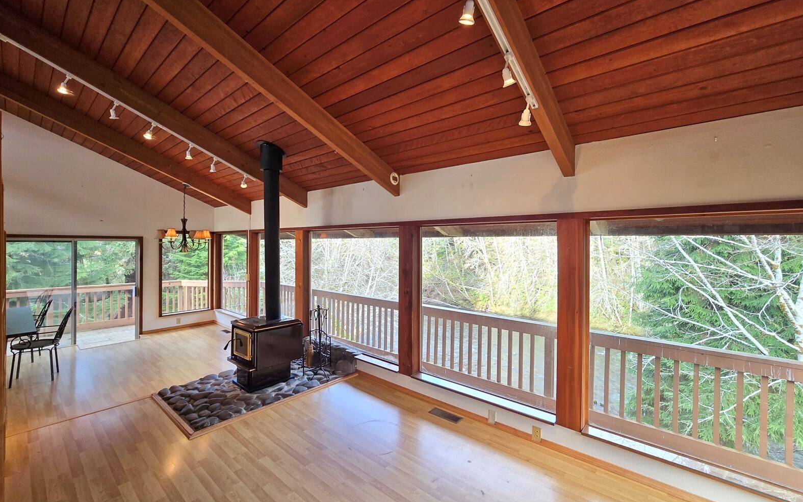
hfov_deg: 105.3
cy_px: 246
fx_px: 306
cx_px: 404
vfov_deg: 78.6
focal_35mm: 14
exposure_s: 1/60
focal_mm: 2.2
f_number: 2.2
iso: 80
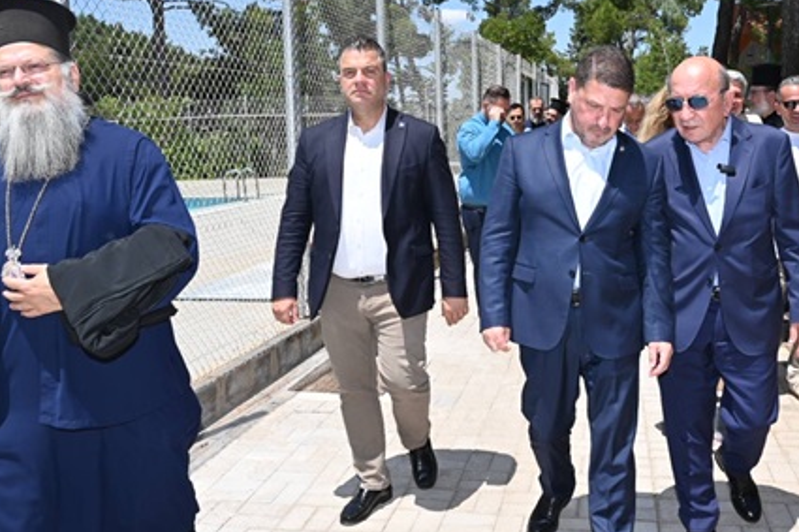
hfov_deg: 53.5
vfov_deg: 37.8
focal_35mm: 35
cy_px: 245
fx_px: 776
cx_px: 523
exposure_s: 1/200
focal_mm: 24
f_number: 9
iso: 100
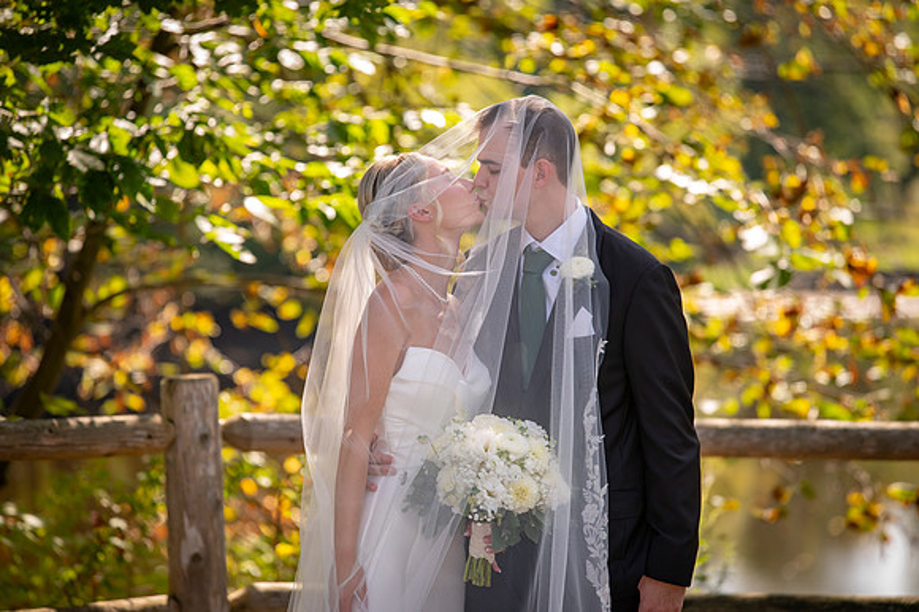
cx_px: 460
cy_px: 306
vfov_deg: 6.8
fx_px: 5163
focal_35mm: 202
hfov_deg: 10.2
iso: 50
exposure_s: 1/200
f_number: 4
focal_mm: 200
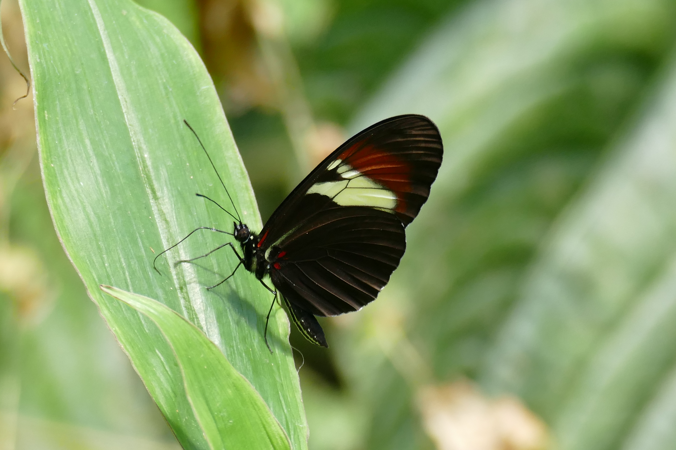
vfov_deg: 1.8
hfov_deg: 2.7
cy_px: 225
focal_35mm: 769
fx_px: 14439
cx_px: 338
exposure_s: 1/125
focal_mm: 146
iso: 320
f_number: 4
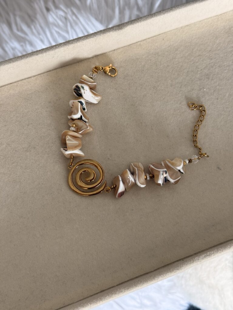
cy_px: 155
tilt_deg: -85.7
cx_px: 116
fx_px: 431
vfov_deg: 39.7
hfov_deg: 30.3
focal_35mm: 48
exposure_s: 1/66
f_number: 1.78
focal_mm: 6.76
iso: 100
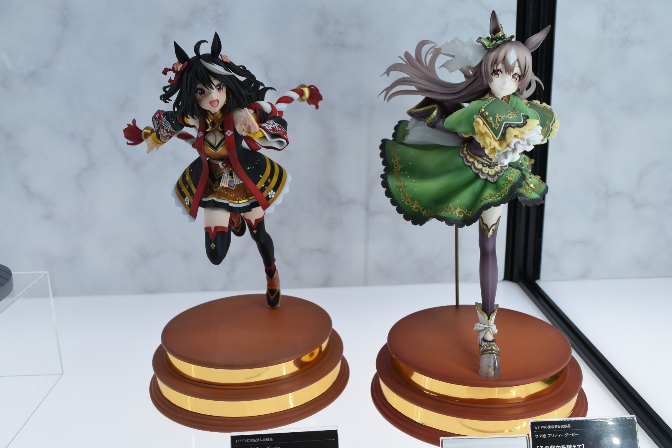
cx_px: 336
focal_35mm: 36
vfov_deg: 36.9
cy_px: 224
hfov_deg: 53.1
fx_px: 672
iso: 640
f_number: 8
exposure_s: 1/250
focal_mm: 24
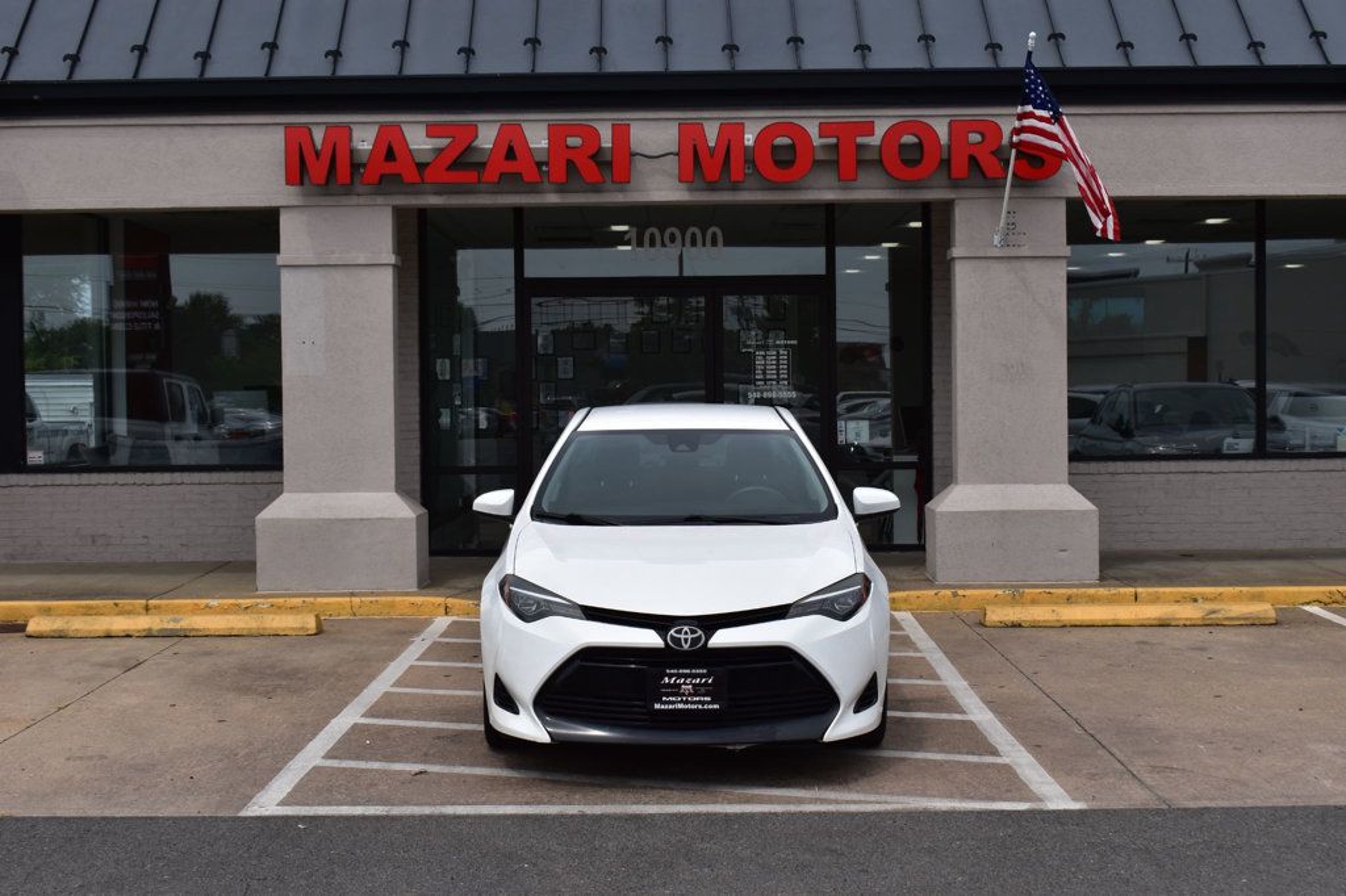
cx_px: 673
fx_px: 1906
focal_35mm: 51
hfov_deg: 38.9
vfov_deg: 26.5
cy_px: 448
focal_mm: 34
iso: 200
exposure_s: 1/500
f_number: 11
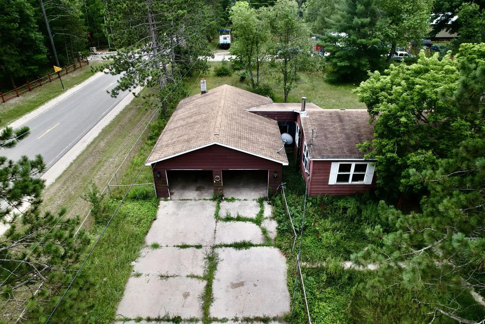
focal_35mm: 22
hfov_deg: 78.6
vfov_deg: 57.2
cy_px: 162
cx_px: 242
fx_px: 296
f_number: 2.8
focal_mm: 8.38
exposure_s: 1/3
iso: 100
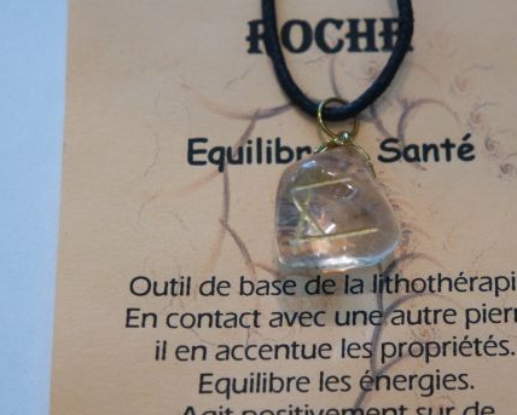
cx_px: 331
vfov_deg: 16.0
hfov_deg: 19.9
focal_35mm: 96
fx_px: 1470
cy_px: 183
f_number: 5.6
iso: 1600
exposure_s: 1/80
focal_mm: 48
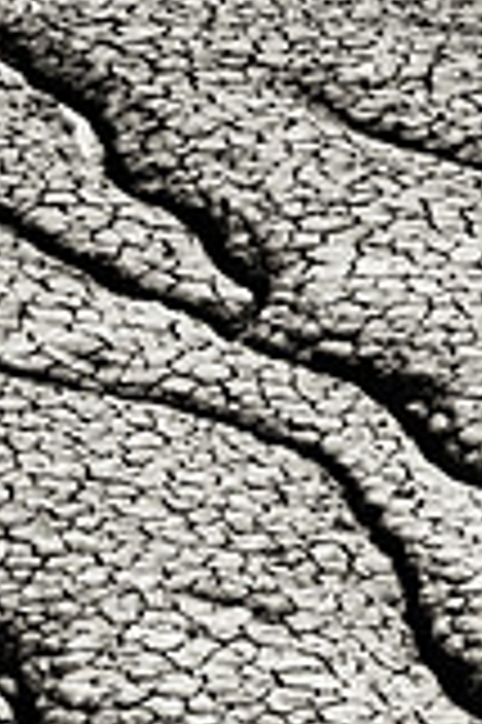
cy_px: 944
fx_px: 12639
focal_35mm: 628
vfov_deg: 3.3
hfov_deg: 2.2
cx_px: 412
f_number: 22
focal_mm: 150
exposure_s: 1/90
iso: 200
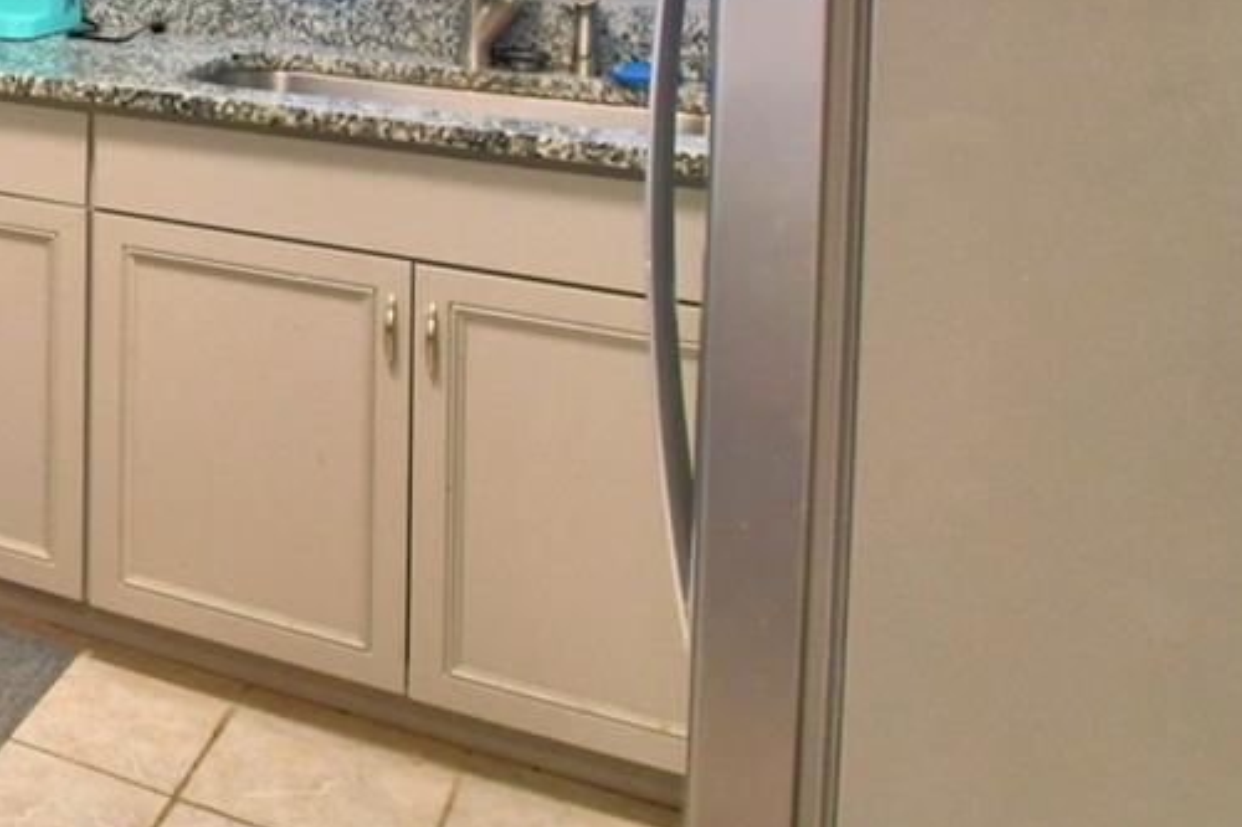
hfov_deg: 31.1
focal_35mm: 48
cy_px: -204
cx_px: -402
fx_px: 1655
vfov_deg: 24.9
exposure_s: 1/30
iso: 400
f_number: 4.5
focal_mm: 10
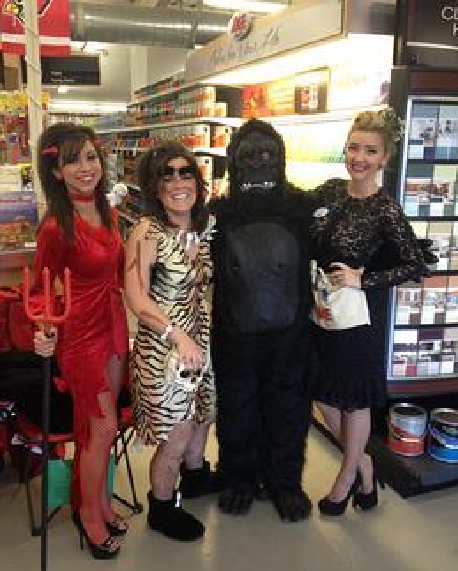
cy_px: 279
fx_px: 626
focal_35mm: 37
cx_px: 231
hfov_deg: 40.2
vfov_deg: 49.0
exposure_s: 1/30
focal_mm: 4.28
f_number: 2.4
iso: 80
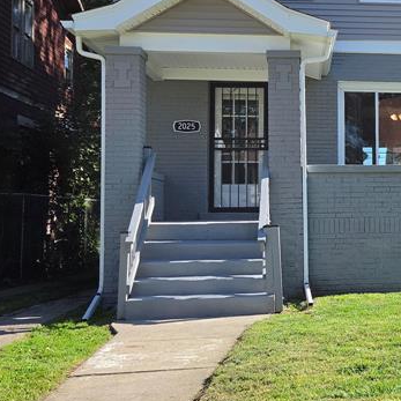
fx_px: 786
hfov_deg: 27.0
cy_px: 166
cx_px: 401
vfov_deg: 28.6
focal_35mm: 60
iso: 80
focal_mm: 5.4
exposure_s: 1/2234
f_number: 1.8
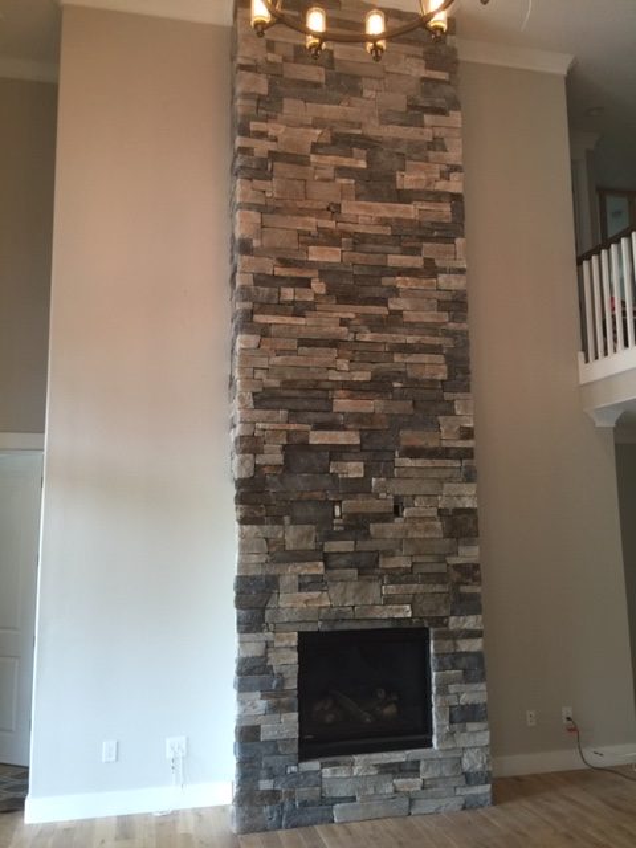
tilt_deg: +9.3
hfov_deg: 48.2
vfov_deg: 61.7
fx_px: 710
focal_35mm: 29
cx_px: 318
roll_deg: +0.7
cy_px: 424
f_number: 2.2
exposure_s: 1/15
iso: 40
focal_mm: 4.15
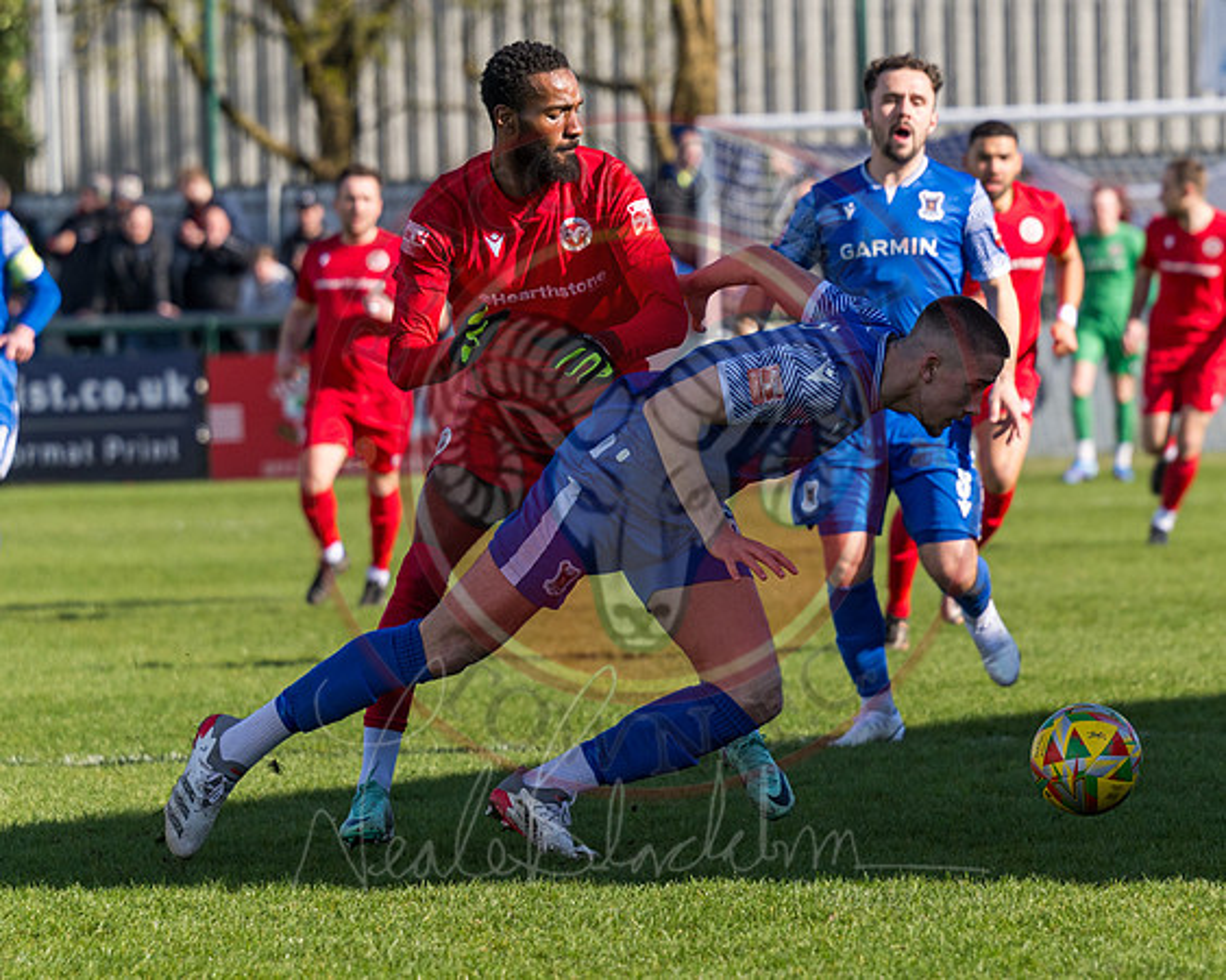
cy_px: 456
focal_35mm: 322
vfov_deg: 4.8
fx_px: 11680
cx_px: 695
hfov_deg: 6.0
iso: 100
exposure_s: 1/2000
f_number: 4
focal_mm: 140
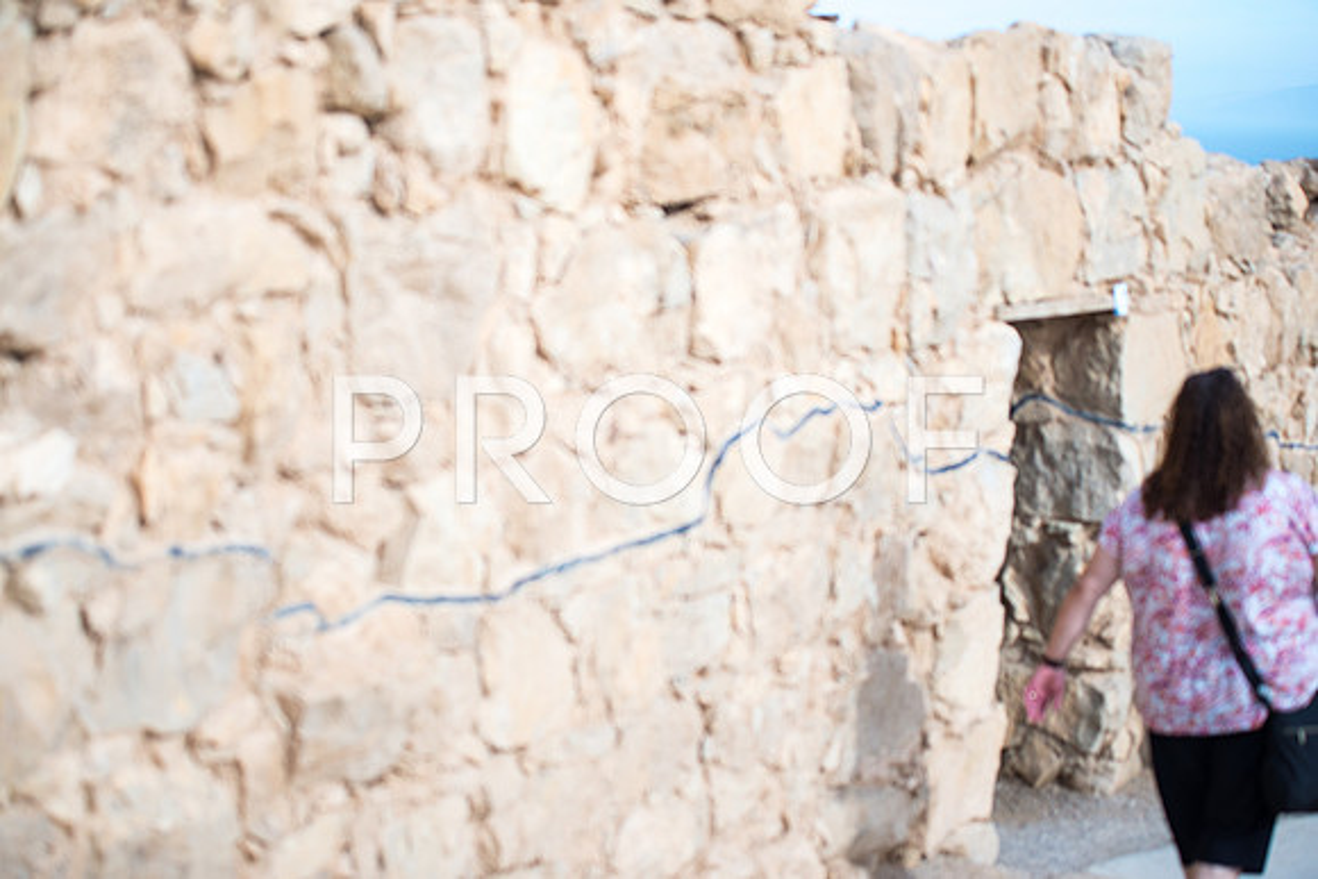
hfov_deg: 28.8
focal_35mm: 70
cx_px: 659
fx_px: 2563
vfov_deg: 19.5
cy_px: 440
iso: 200
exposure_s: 1/4000
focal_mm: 70
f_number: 2.8
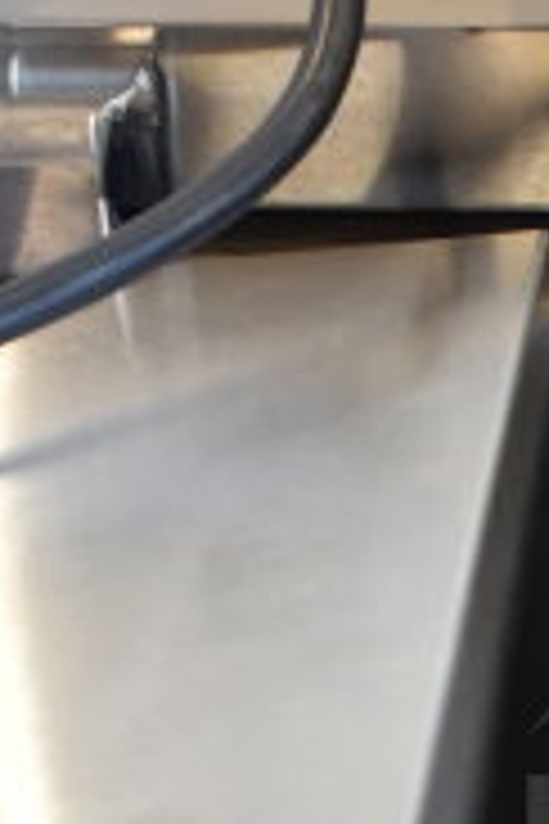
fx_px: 3088
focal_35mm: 135
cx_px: 1030
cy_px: 633
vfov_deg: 15.1
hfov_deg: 9.6
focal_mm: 18
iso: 720
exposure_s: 1/30
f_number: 3.5
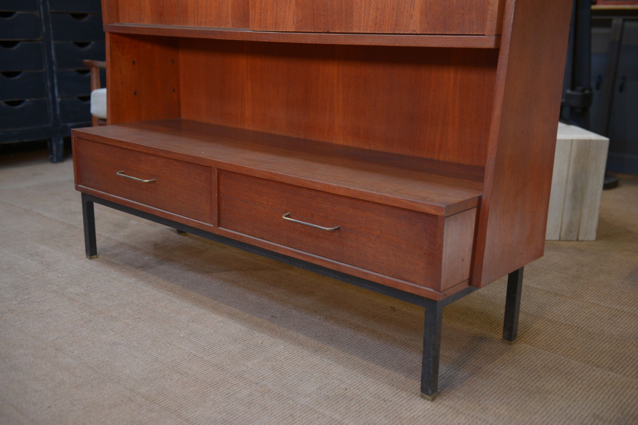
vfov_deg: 35.1
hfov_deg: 50.7
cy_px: 212
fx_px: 674
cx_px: 319
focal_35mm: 38
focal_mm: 38
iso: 500
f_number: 3.5
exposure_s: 1/50
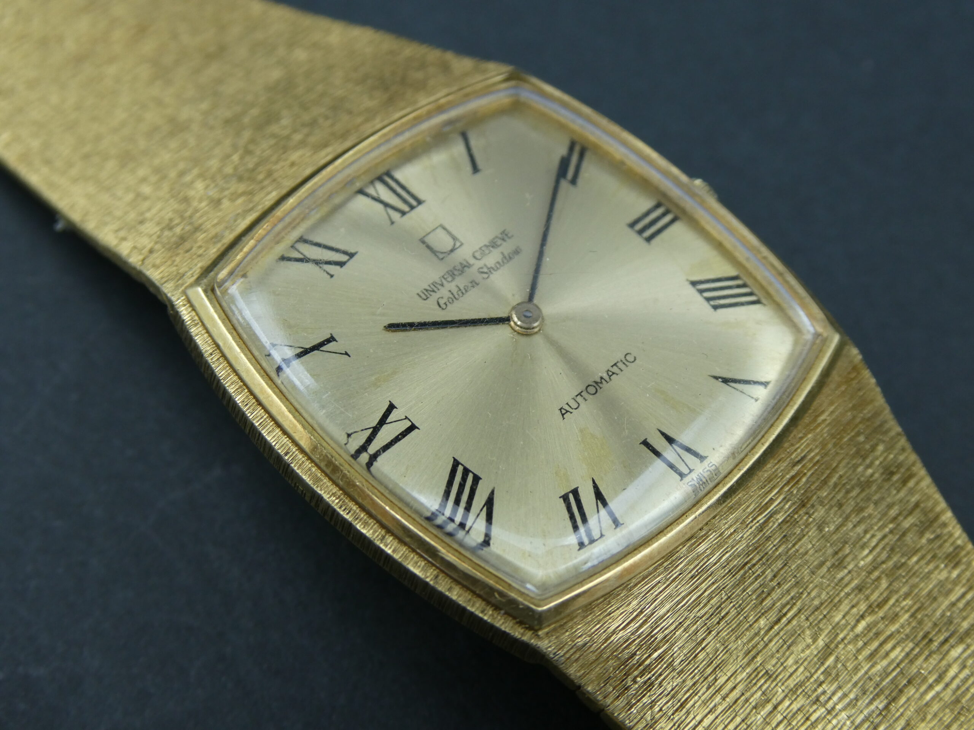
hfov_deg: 33.8
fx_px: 1604
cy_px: 365
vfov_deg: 25.7
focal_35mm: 57
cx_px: 487
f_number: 4.2
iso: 160
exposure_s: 1/80
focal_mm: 10.3
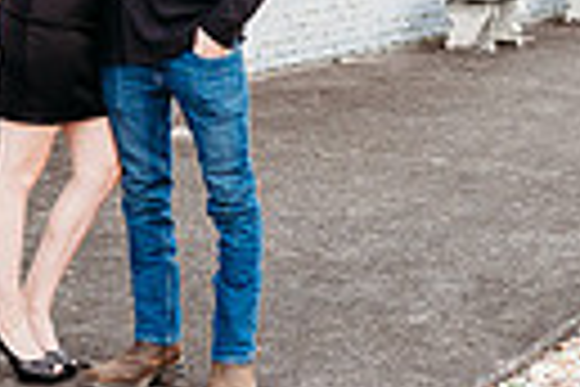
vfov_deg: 12.2
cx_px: 216
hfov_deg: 18.9
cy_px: -164
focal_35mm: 108
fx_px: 1740
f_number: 2.8
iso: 250
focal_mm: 24
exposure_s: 1/640
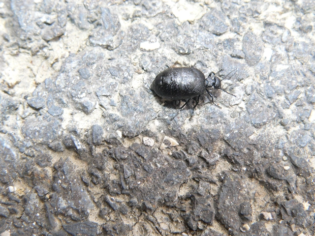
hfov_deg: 24.4
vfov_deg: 18.4
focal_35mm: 80
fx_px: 728
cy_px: 118
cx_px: 158
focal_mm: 13.3
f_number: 4
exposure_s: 1/80
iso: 100
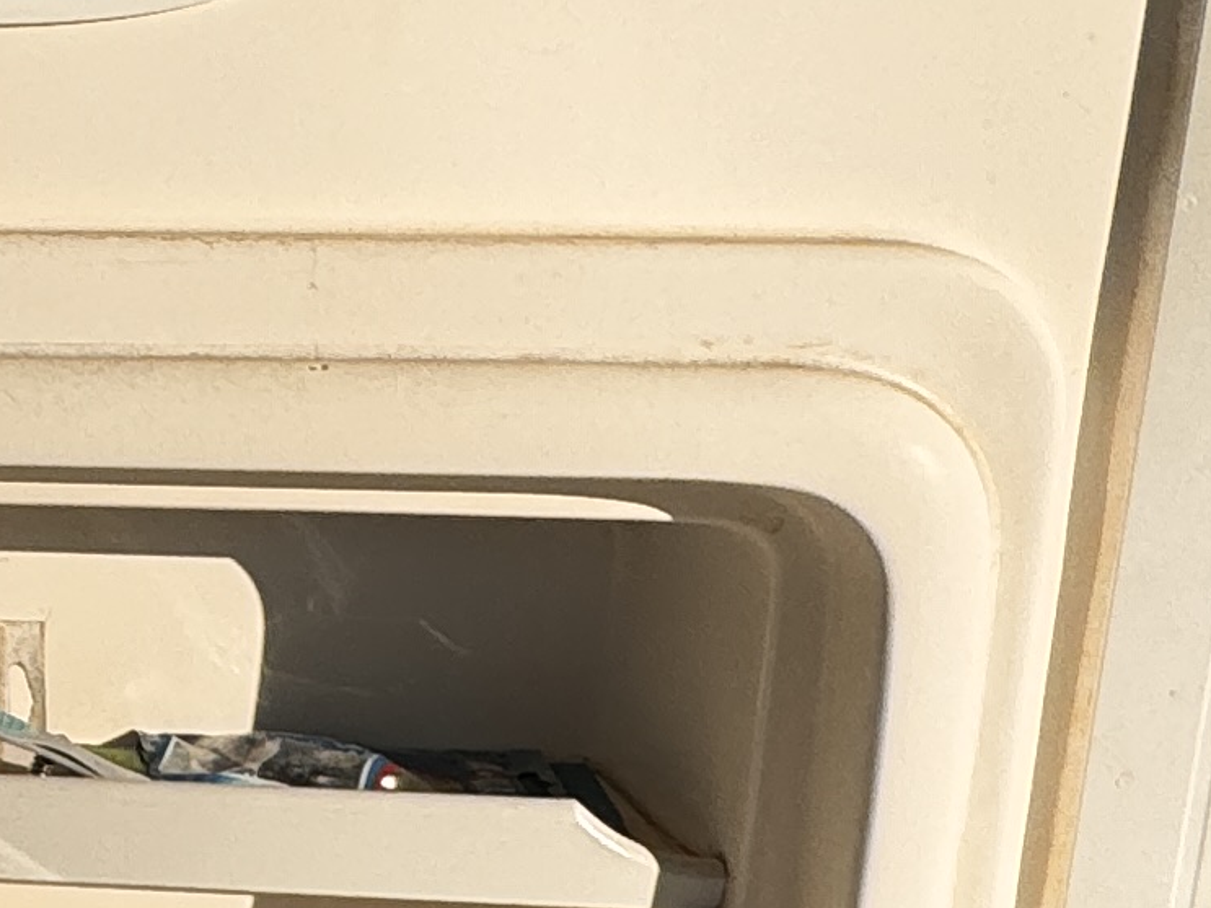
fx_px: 2658
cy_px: 611
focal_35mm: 76
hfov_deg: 21.0
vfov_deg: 19.3
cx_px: -698
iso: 50
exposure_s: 1/3390
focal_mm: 2.22
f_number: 2.2
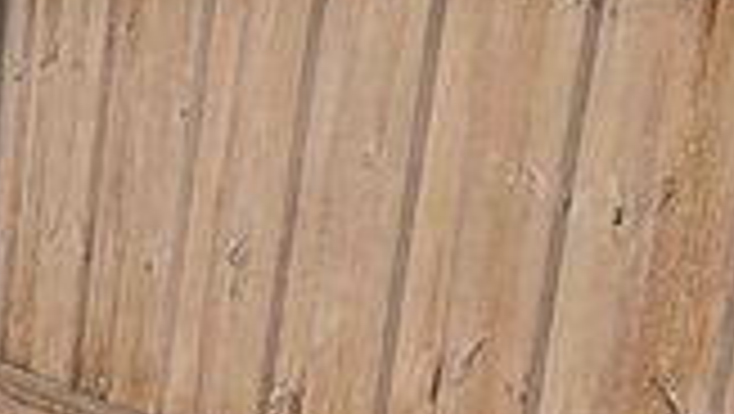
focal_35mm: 104
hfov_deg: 17.0
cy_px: 742
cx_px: -581
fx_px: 2026
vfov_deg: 10.9
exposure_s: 1/1354
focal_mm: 2.2
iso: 50
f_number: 2.2
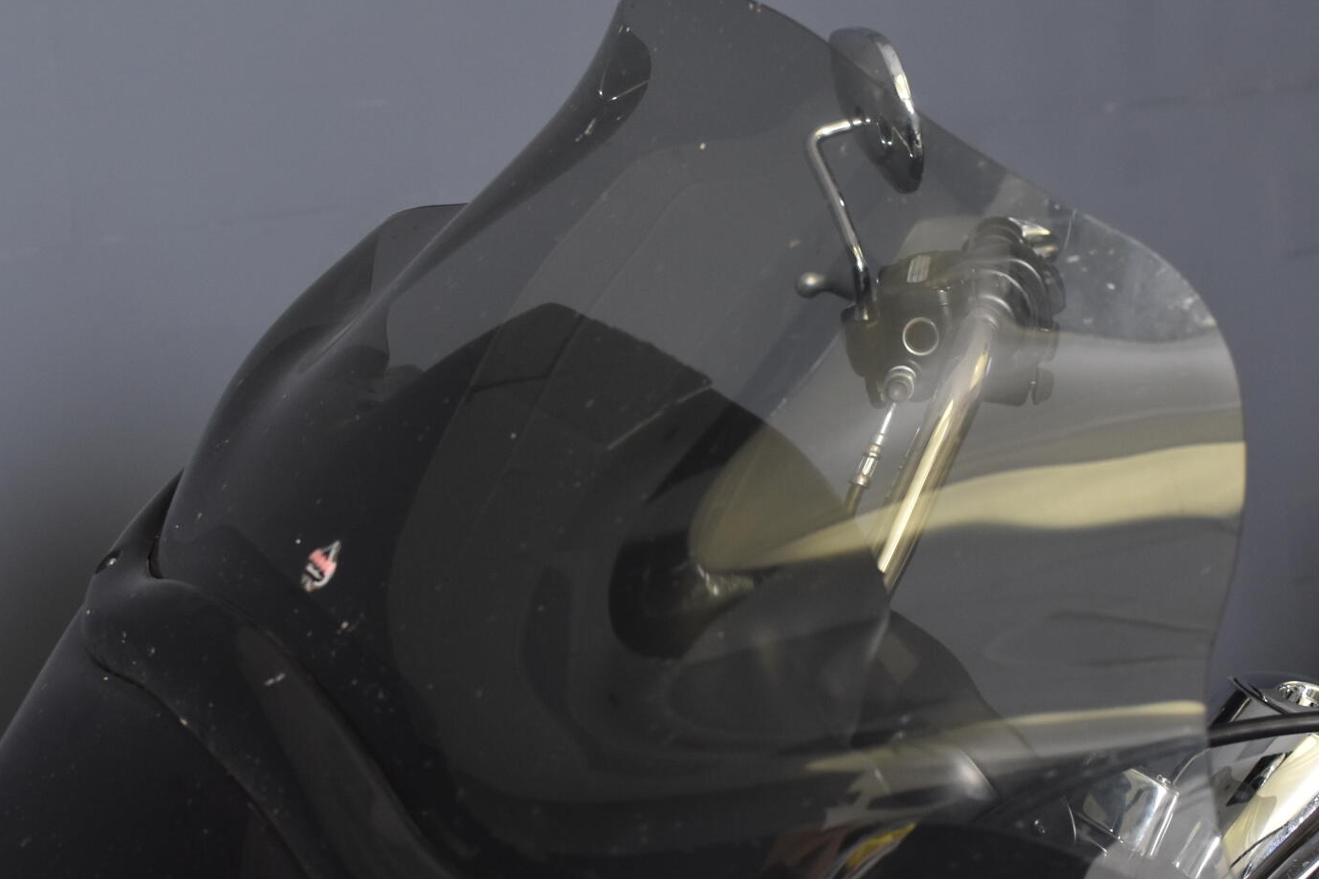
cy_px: 541
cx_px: 671
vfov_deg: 18.0
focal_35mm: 76
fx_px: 2774
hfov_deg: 26.8
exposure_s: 1/160
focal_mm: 35
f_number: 4.5
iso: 800
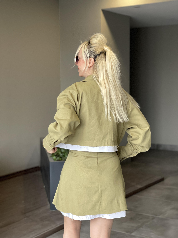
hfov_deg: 22.9
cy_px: 119
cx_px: 89
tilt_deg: -4.4
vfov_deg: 30.3
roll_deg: +0.6
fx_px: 439
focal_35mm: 64
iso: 200
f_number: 2.2
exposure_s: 1/121
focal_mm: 7.5
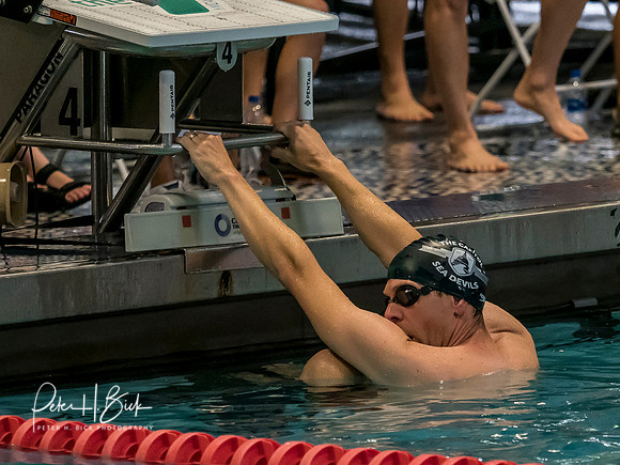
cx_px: 442
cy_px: 339
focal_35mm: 411
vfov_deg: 3.6
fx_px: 7359
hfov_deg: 4.8
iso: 3200
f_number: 2.8
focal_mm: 120
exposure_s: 1/1000
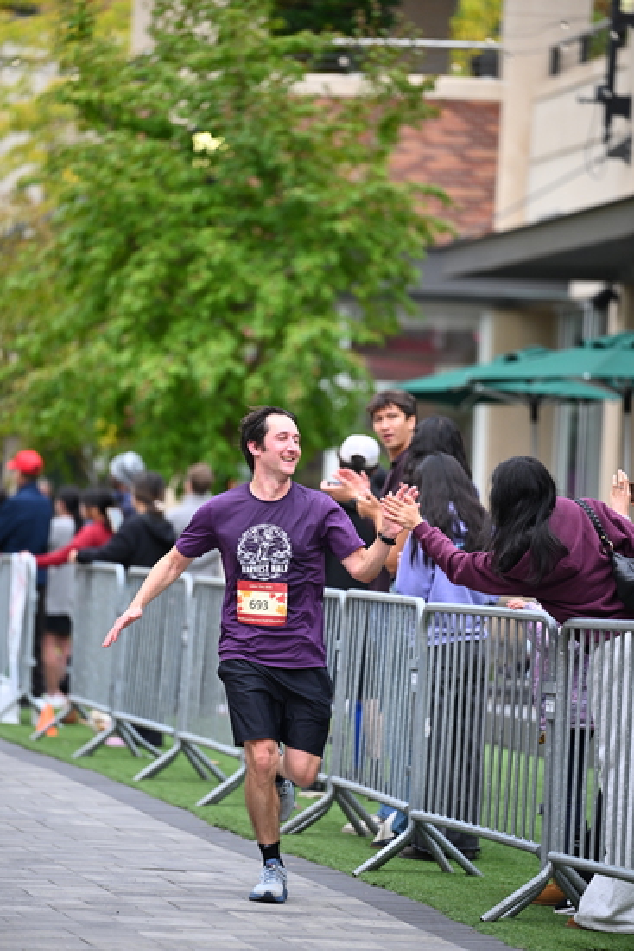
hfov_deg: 6.9
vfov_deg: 10.3
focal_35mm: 200
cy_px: 476
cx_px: 317
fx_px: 5280
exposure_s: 1/2000
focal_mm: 200
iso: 1000
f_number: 2.8
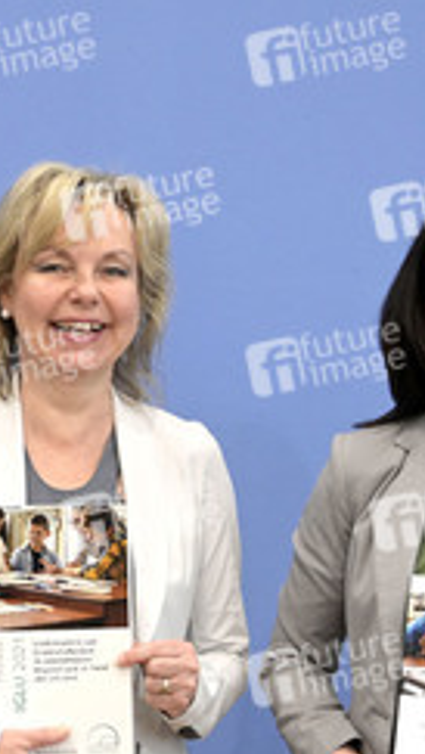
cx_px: 57
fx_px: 2140
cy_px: 438
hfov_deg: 11.3
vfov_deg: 20.0
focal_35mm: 107
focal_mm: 55
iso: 4000
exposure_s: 1/500
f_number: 5
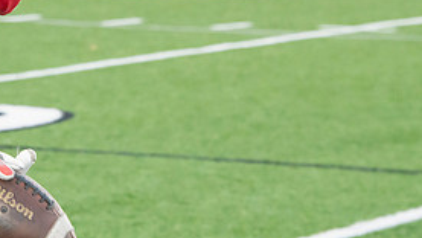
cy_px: -5
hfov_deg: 6.5
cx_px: 66
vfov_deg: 3.7
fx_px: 3682
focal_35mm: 329
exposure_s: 1/320
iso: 8000
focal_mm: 150
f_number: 9
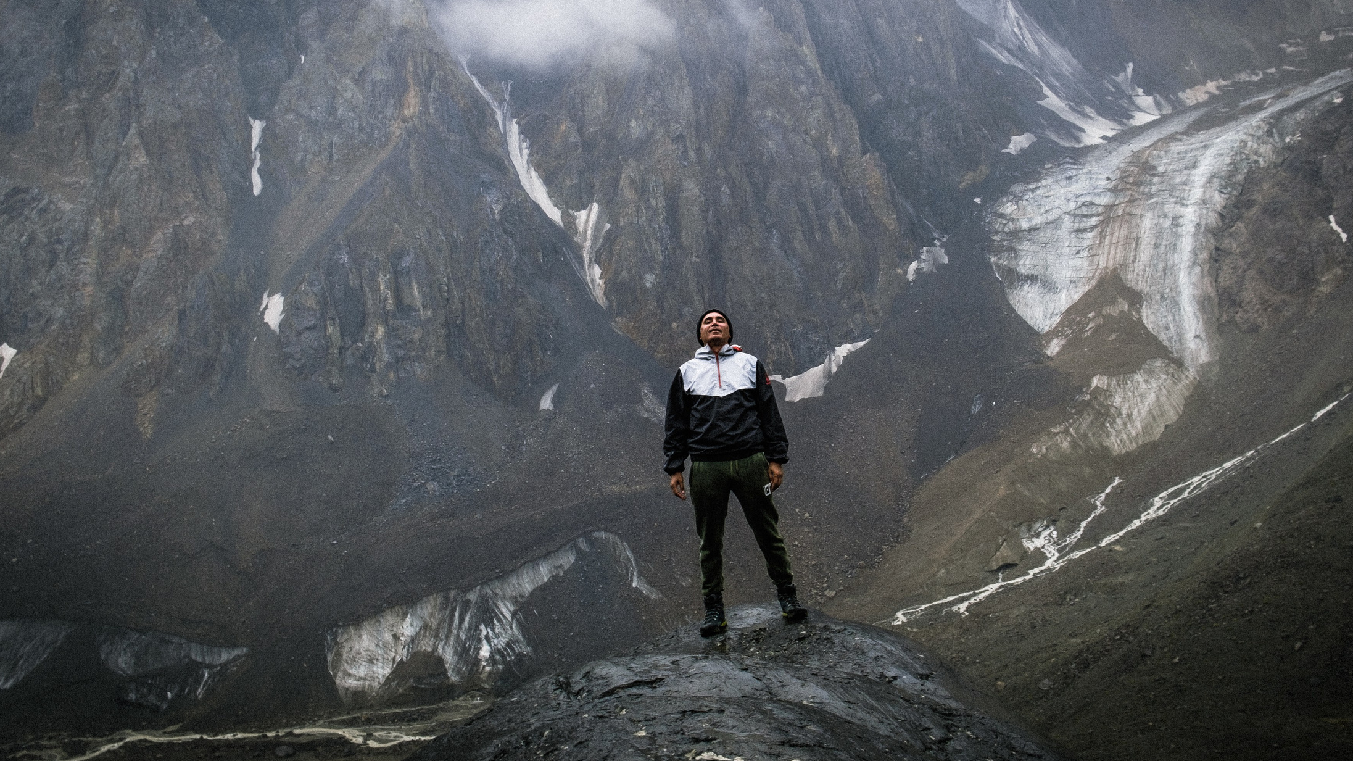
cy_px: 314
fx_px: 1471
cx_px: 675
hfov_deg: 49.4
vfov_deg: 28.9
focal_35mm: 41
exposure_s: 1/180
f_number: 6.4
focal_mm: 18
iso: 160
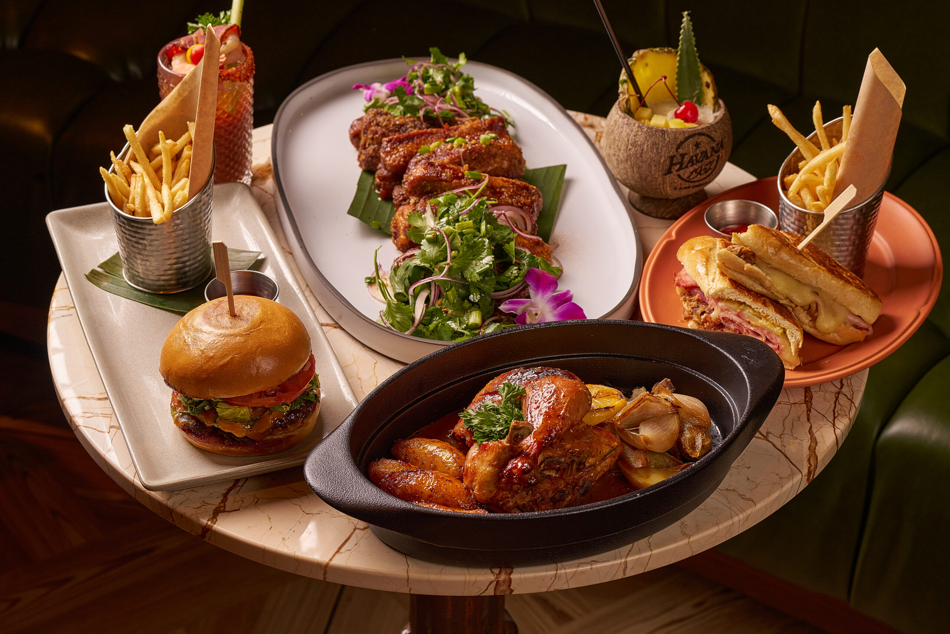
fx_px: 2006
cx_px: 475
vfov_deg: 17.9
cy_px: 317
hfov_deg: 26.6
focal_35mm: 76
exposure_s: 1/60
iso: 250
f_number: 8
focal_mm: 76
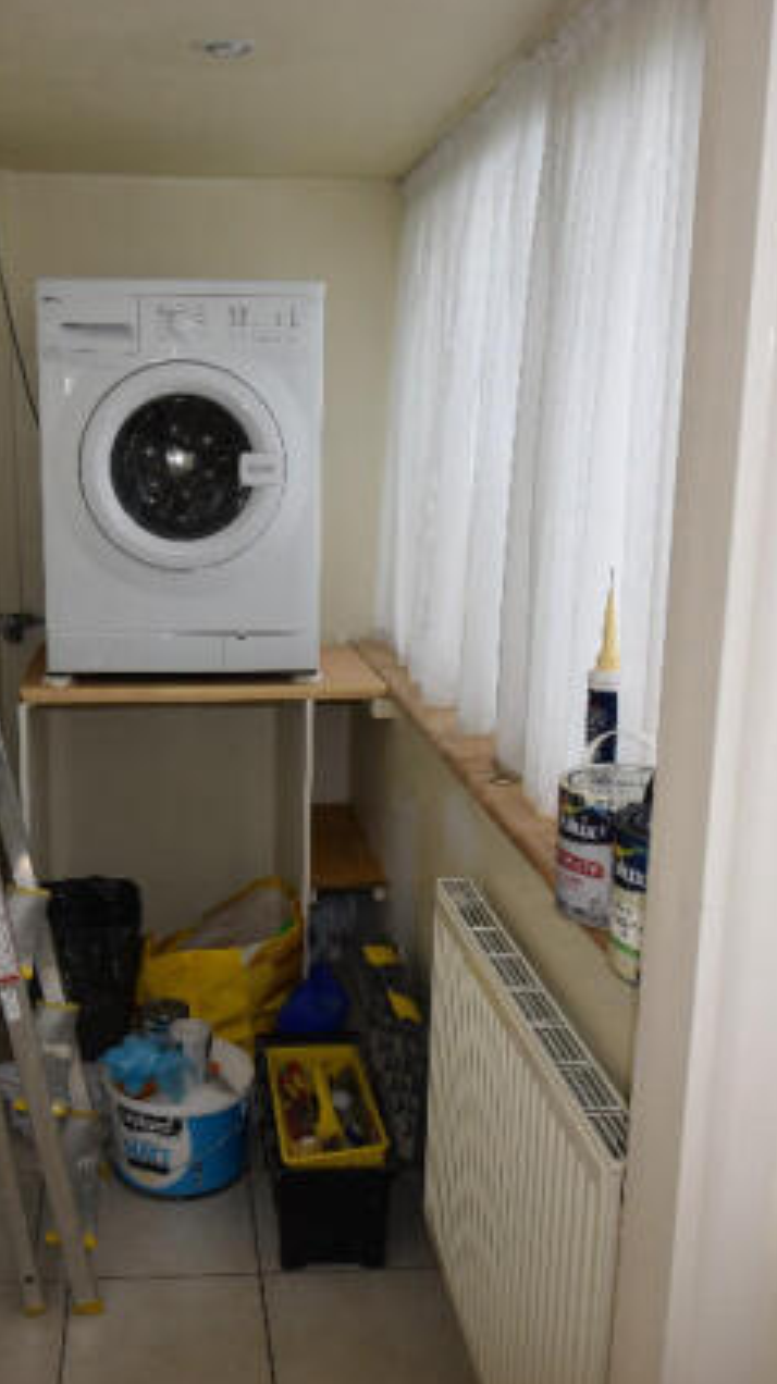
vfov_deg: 58.0
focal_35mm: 34
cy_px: 700
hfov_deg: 34.1
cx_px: 227
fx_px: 1247
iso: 100
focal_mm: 14
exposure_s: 1/125
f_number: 5.6
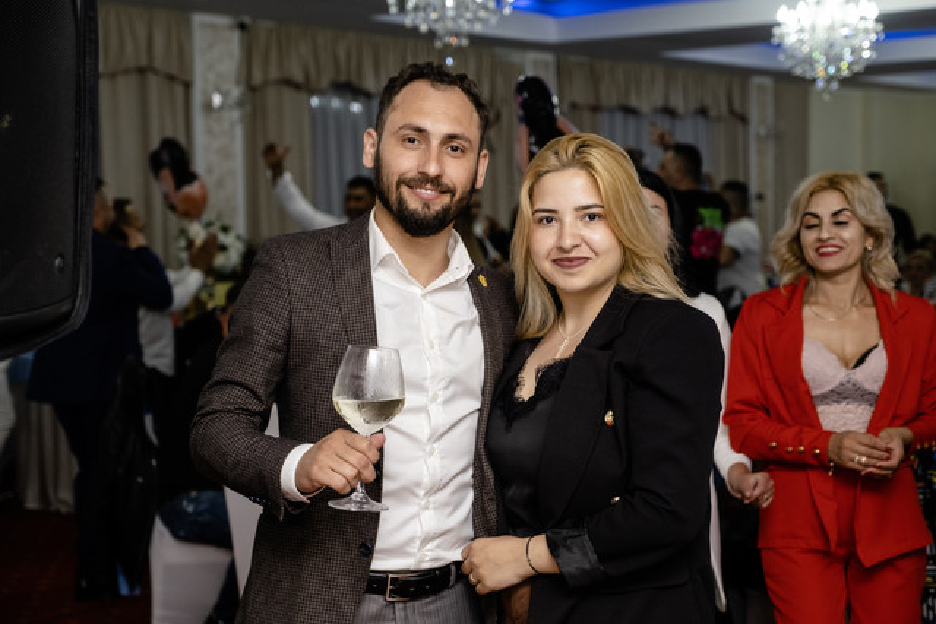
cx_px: 468
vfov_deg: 21.9
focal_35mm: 62
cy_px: 312
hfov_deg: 32.4
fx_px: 1612
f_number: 2.8
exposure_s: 1/160
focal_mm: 41.4
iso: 1000
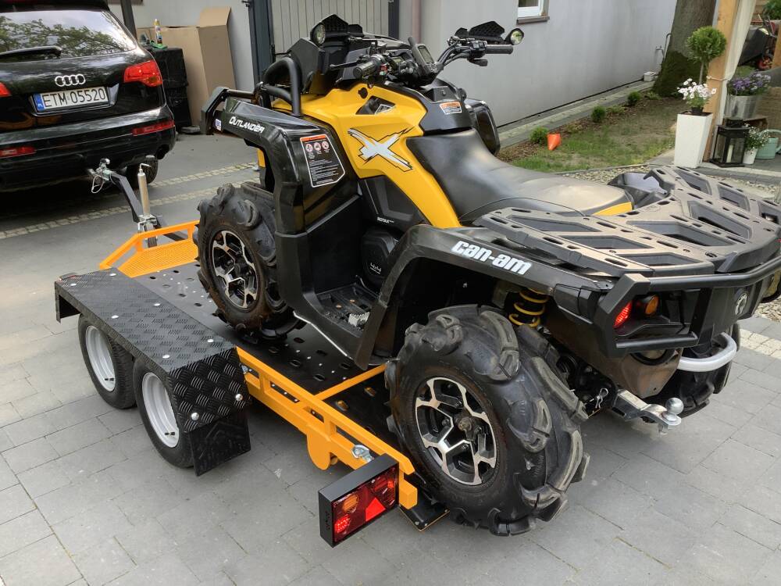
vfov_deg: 45.4
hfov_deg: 58.4
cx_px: 390
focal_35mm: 31
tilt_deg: -23.6
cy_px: 293
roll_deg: +0.4
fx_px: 699
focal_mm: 3.3
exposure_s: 1/120
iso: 64
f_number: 2.4
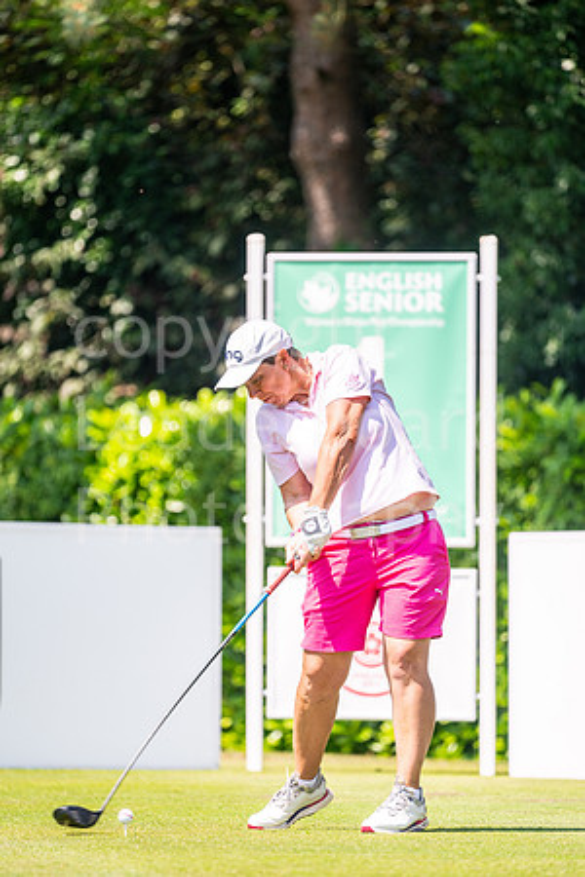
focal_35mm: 300
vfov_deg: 6.9
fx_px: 7312
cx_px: 292
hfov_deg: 4.6
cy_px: 438
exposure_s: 1/1250
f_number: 4.5
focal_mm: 300
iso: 200
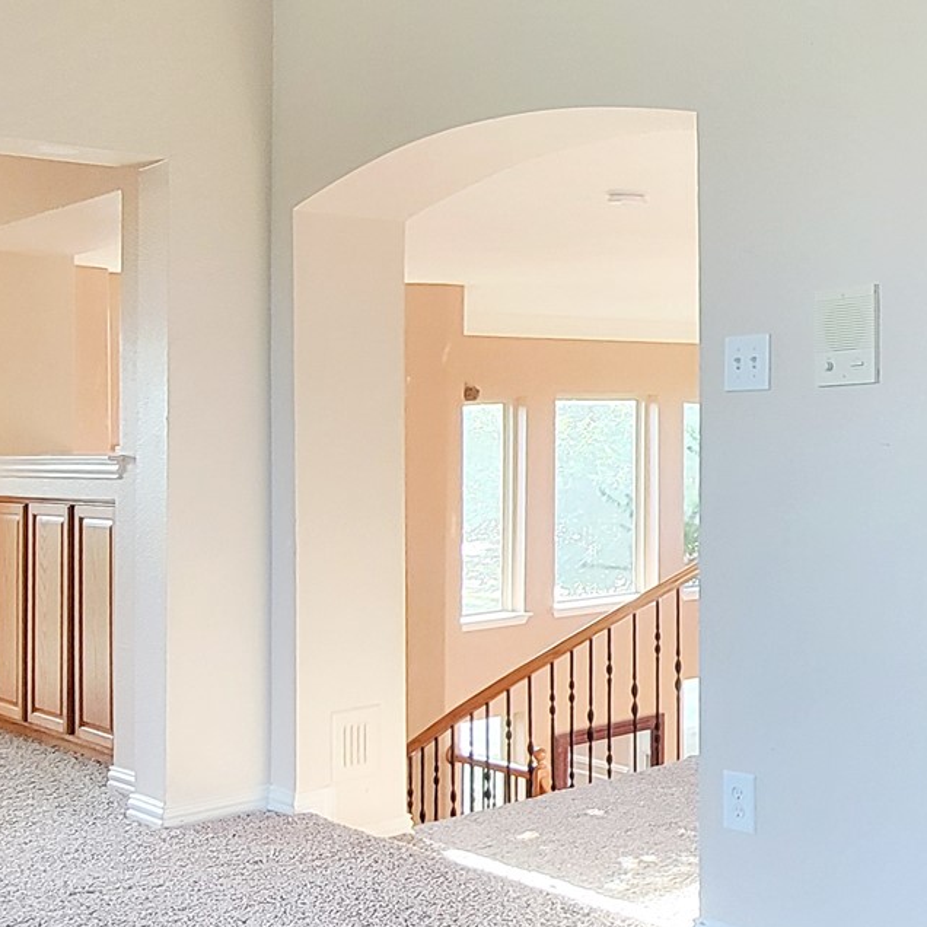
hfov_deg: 37.7
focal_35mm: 37
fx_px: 1121
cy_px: 583
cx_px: 1012
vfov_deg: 44.5
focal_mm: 2.2
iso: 320
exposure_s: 1/60
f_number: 2.2
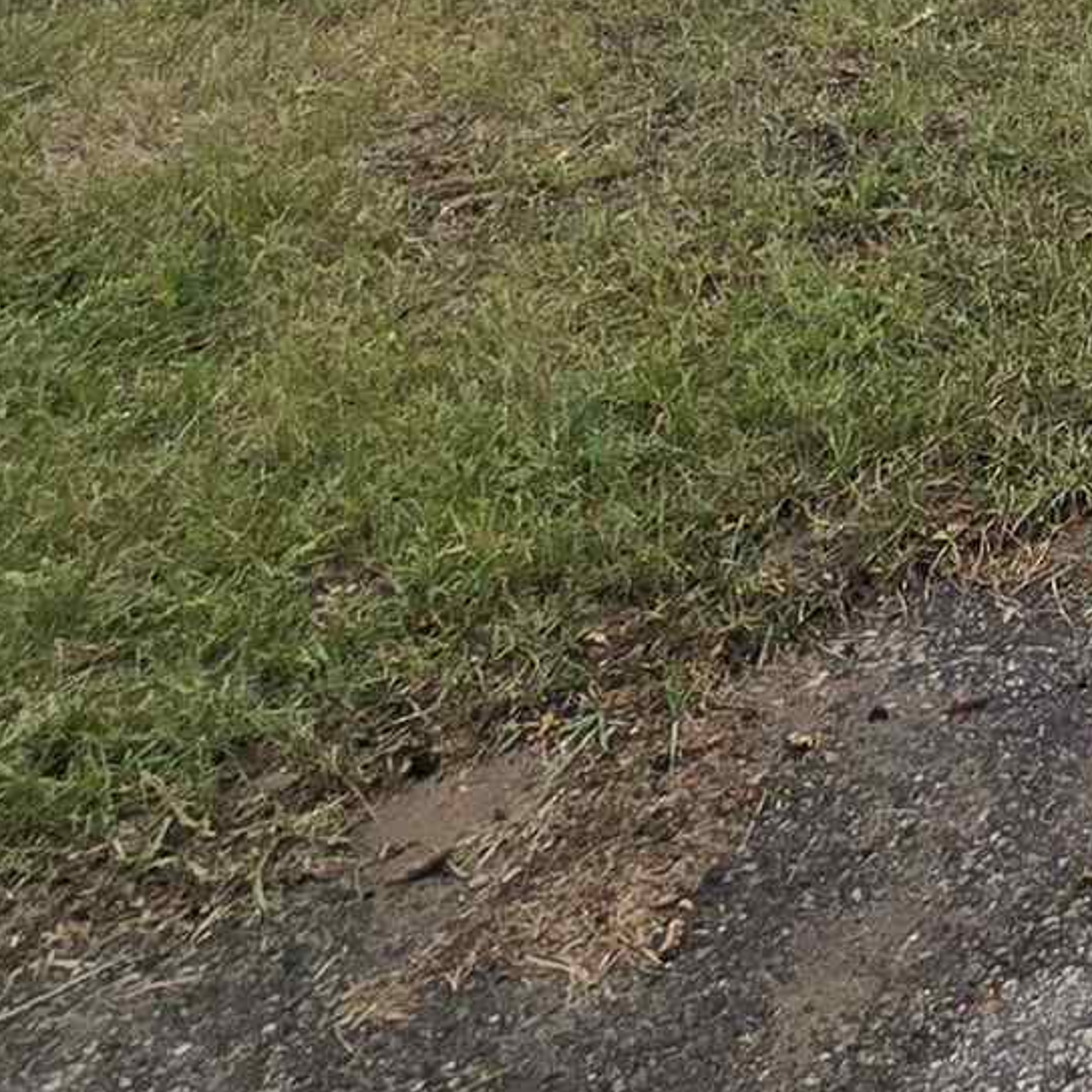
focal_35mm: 65
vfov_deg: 18.9
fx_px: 2320
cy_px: -981
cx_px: 2178
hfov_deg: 18.1
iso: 50
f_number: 2.2
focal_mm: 2.2
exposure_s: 1/1925
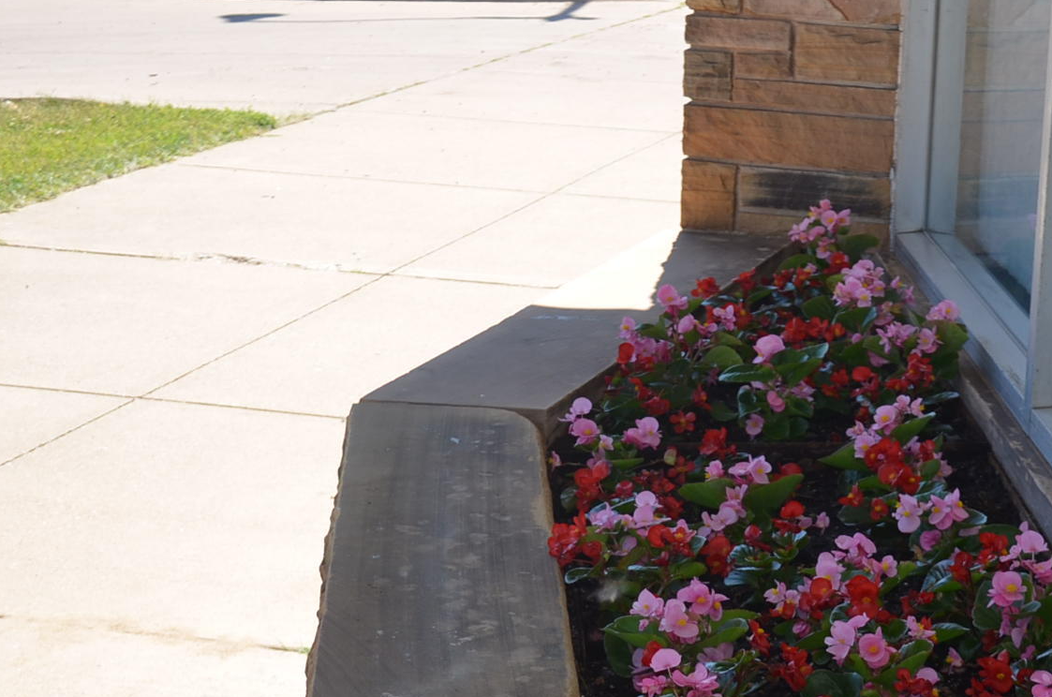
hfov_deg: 25.4
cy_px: 627
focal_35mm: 79
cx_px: 800
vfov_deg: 17.0
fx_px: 2304
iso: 140
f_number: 4
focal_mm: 24
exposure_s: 1/200
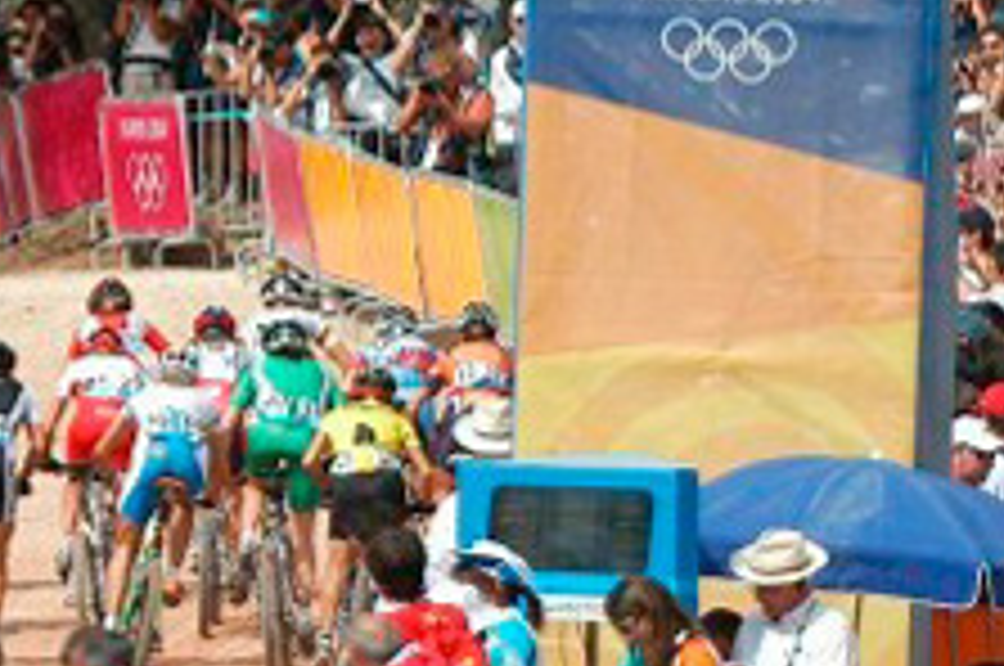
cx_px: -342
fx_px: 19698
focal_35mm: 707
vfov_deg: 1.9
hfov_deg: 2.9
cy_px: 18
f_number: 4
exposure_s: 1/1250
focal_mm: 175
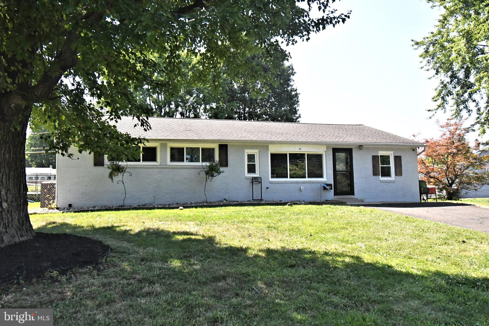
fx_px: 407
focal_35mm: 30
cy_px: 163
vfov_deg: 43.6
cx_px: 244
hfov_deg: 61.9
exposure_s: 1/5000
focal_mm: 20
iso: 5000
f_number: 7.1
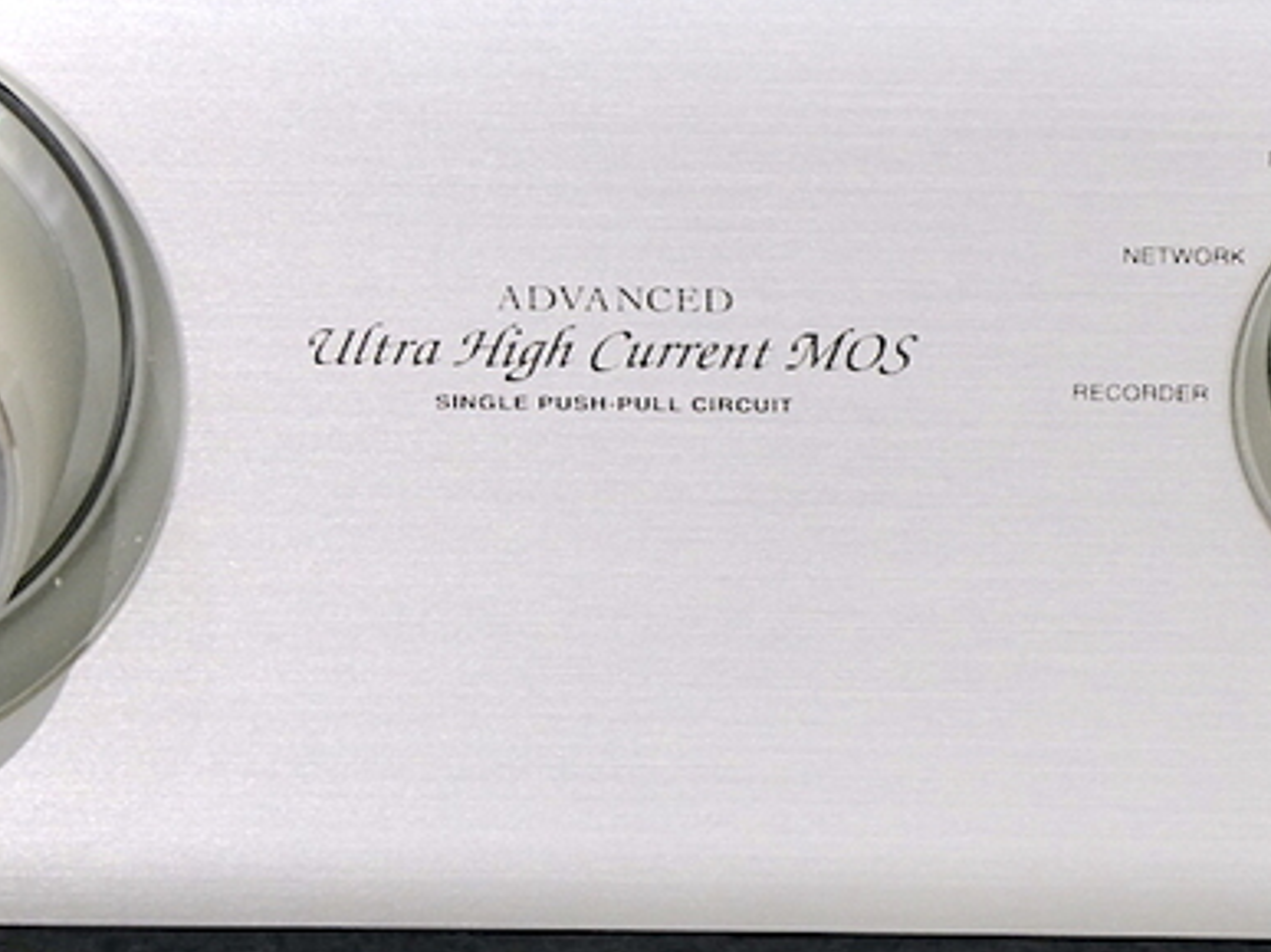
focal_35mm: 375
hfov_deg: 5.3
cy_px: 272
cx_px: 860
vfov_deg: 4.0
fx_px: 13765
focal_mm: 27.1
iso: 100
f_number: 6.3
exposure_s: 1/2
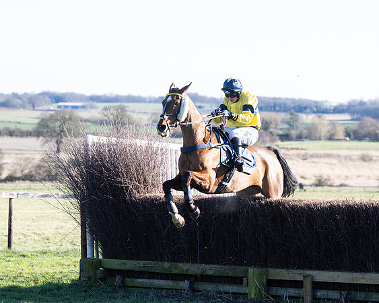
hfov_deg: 11.1
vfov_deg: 8.9
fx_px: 1957
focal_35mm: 175
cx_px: 172
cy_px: 163
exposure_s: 1/1600
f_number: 4.5
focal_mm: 115
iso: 800
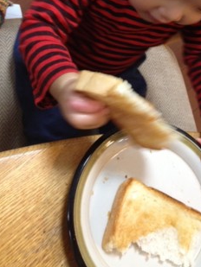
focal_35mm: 51
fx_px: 395
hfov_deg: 28.4
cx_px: 130
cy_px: 74
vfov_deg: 36.8
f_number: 2.4
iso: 200
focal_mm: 4.28
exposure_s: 1/20
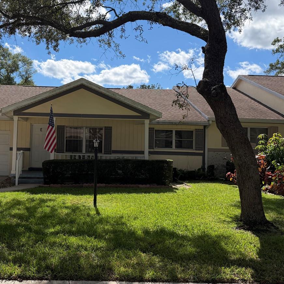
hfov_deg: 41.8
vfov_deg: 42.8
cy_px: 136
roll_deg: -1.5
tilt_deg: +2.0
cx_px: 78
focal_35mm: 39
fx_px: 362
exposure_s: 1/5714
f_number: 1.78
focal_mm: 6.76
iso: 100
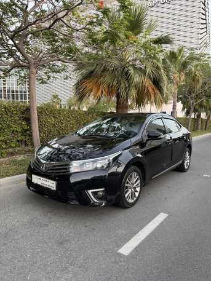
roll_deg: -1.0
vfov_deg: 71.6
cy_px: 140
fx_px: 195
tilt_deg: -5.6
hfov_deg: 56.8
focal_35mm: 24
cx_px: 106
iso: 200
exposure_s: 1/85
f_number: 1.78
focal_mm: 6.76
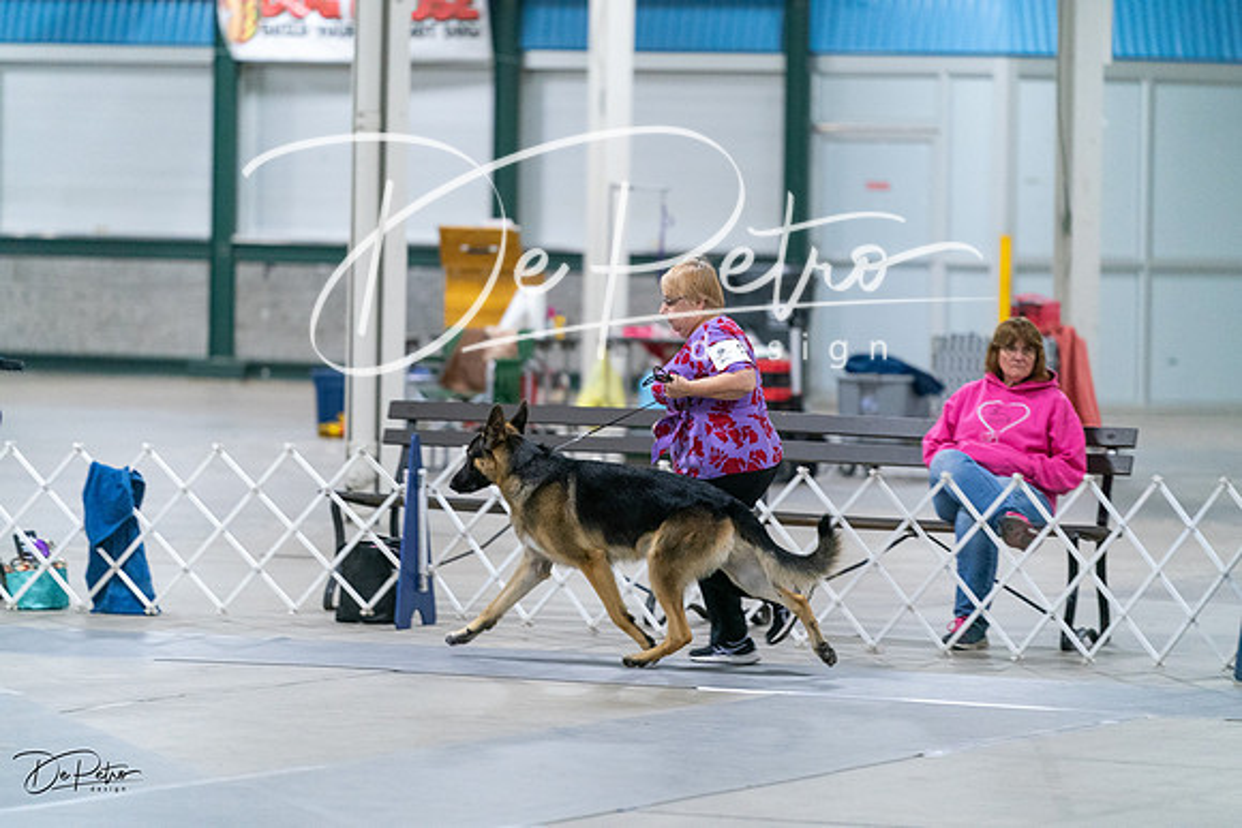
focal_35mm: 200
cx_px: 621
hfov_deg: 10.3
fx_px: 6901
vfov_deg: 6.9
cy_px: 414
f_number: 2.8
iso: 5000
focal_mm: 200
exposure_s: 1/250
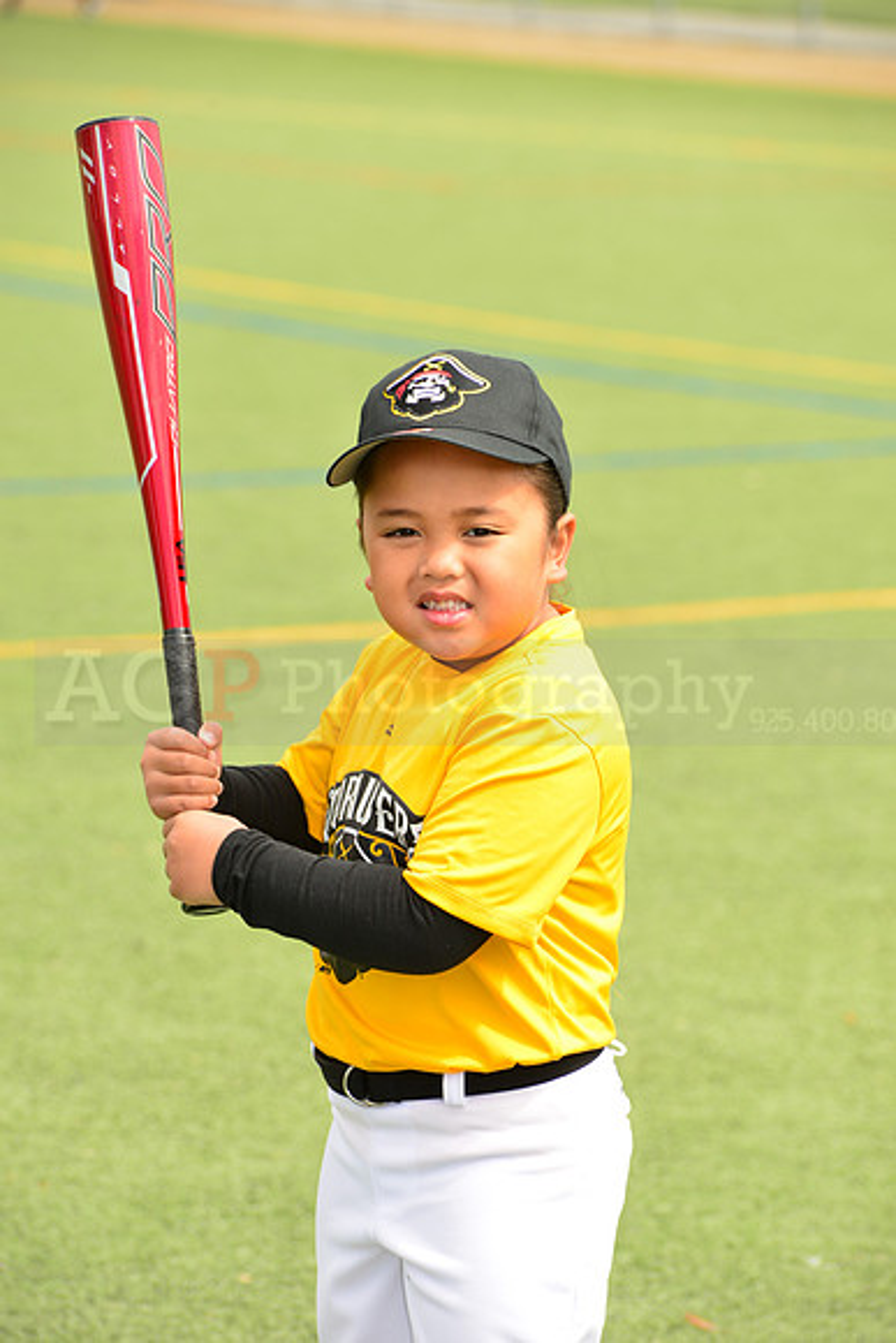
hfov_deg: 8.1
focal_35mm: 170
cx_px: 448
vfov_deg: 12.1
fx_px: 6342
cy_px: 672
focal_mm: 170
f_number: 9
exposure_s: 1/250
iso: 200
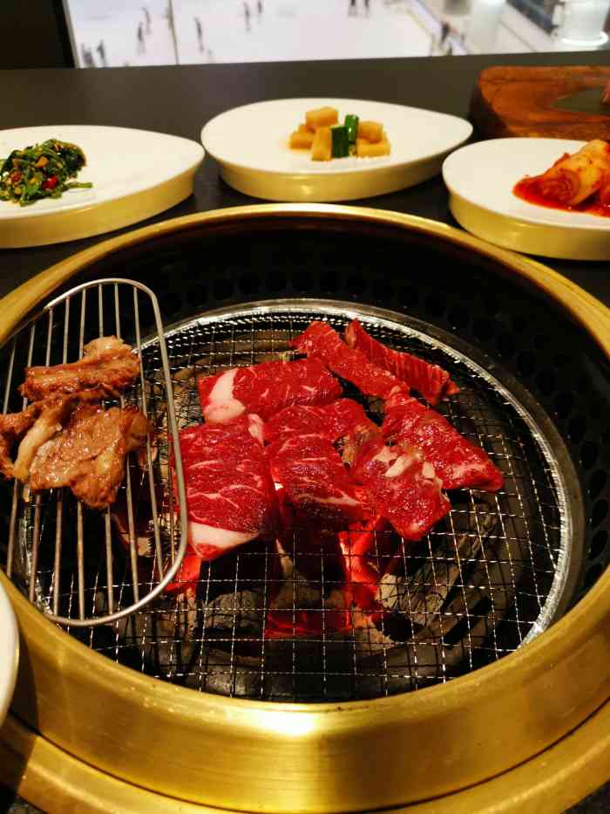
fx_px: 634
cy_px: 407
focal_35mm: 27
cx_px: 305
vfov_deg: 65.3
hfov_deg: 51.4
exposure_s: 1/50
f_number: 1.8
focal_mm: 5.58
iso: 320
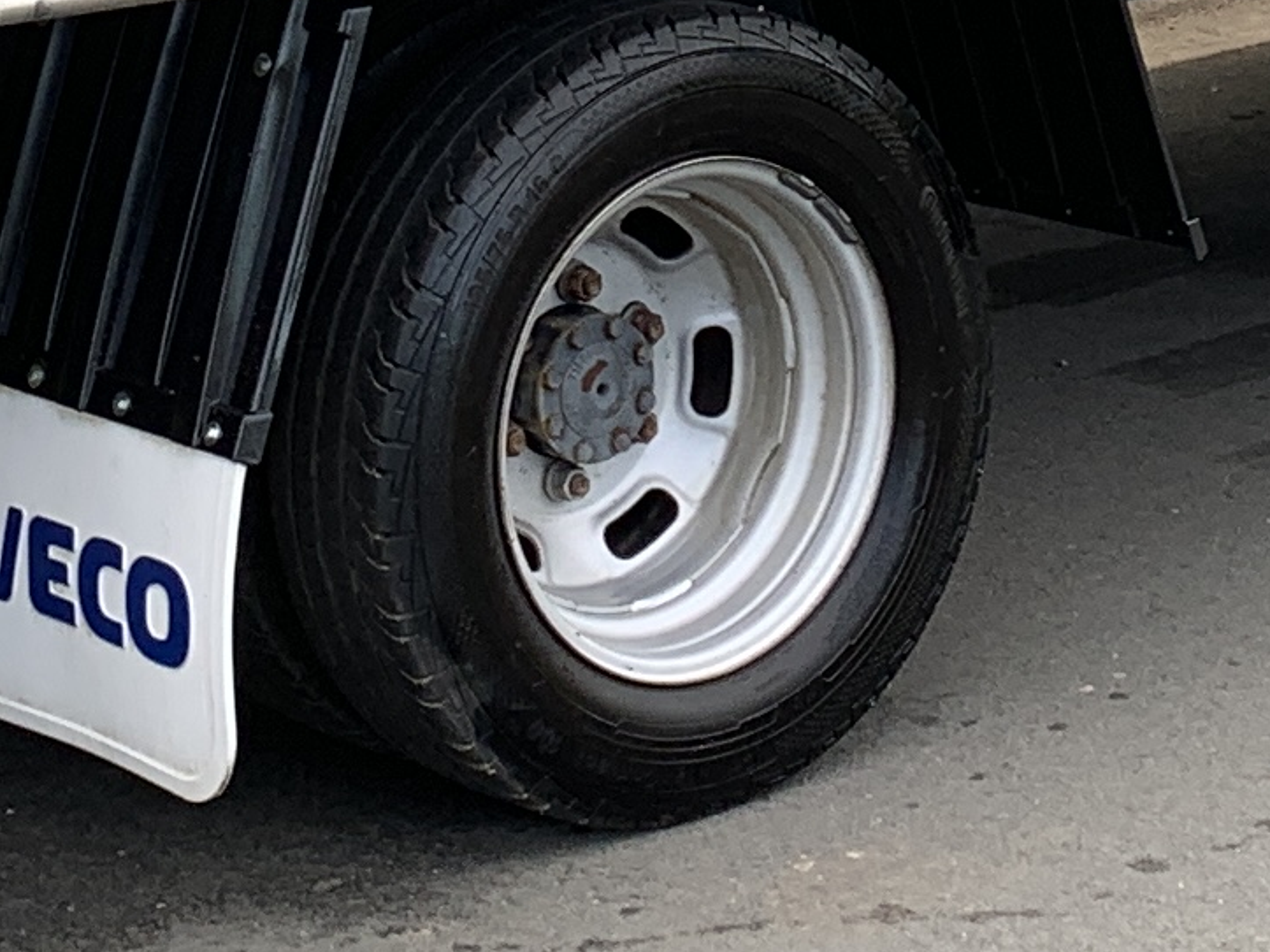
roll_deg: -1.3
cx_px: 812
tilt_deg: -6.7
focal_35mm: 145
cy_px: -796
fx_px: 5319
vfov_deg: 9.7
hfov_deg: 13.6
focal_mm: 4.25
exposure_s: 1/191
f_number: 1.8
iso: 25
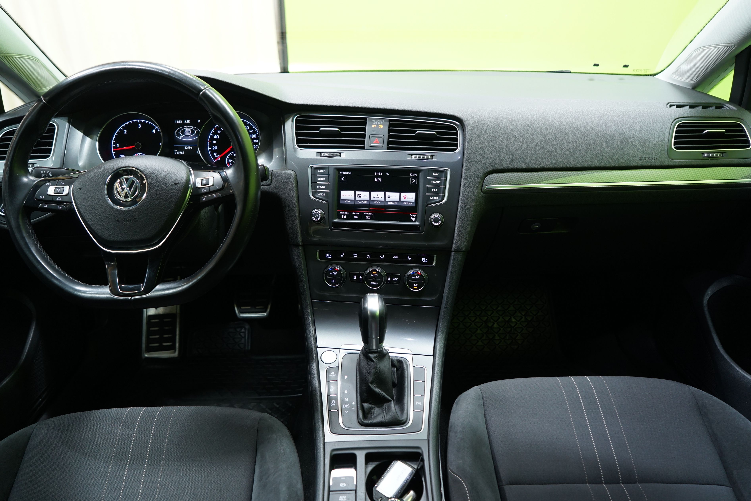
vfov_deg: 51.3
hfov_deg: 71.5
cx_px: 375
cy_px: 245
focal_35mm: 25
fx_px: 521
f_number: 4.5
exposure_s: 1/20
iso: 800
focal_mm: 24
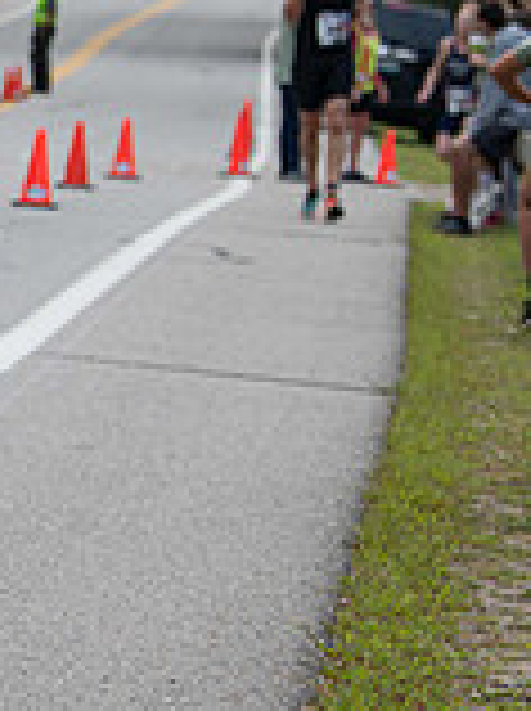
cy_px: 182
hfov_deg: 4.1
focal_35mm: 354
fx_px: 7260
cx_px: -504
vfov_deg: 5.6
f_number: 5.6
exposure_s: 1/320
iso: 200
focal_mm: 100
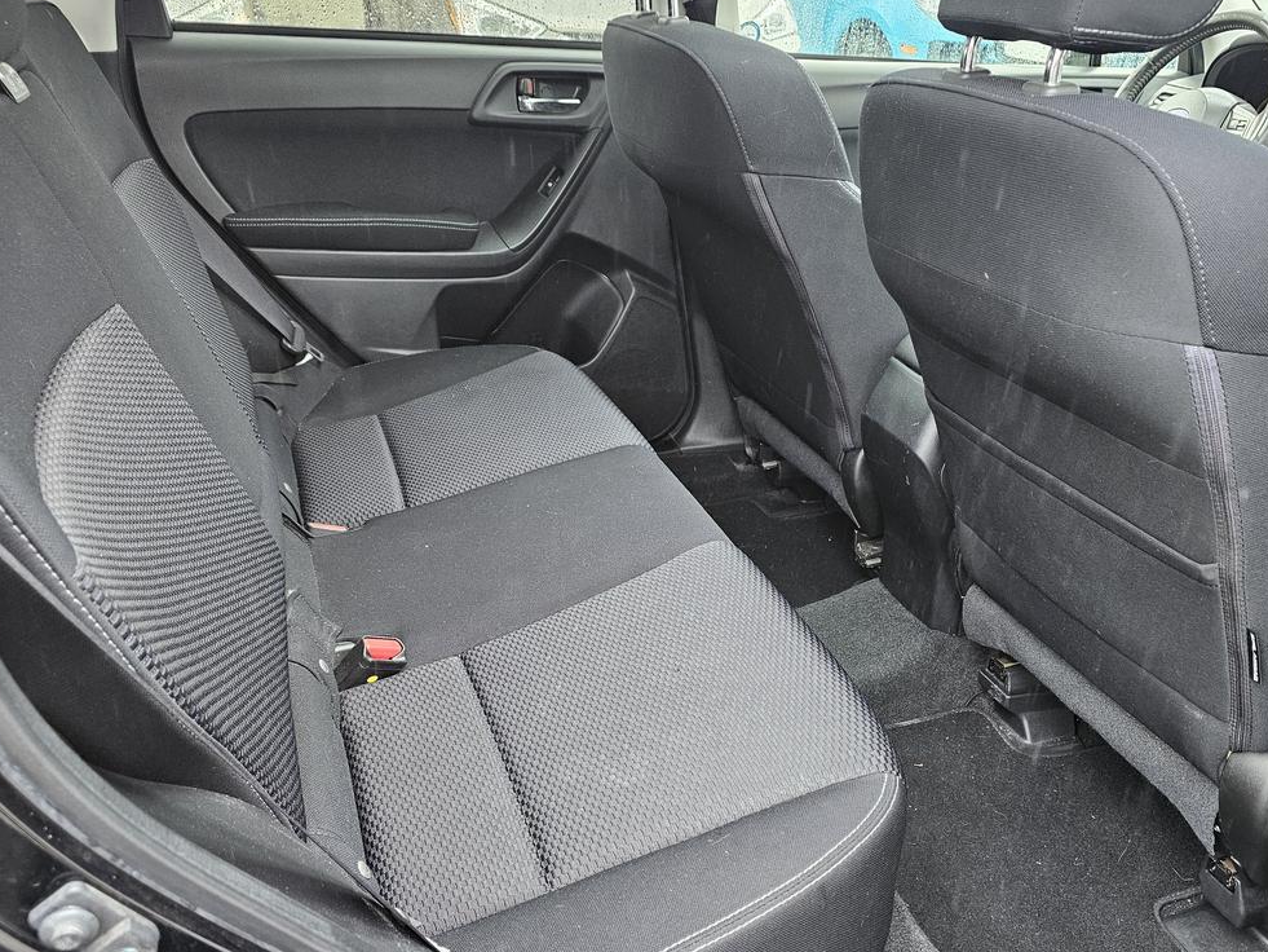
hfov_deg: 59.7
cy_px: 538
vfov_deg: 46.7
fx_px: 1099
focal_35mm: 30
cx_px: 724
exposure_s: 1/120
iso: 200
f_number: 1.7
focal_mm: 6.3
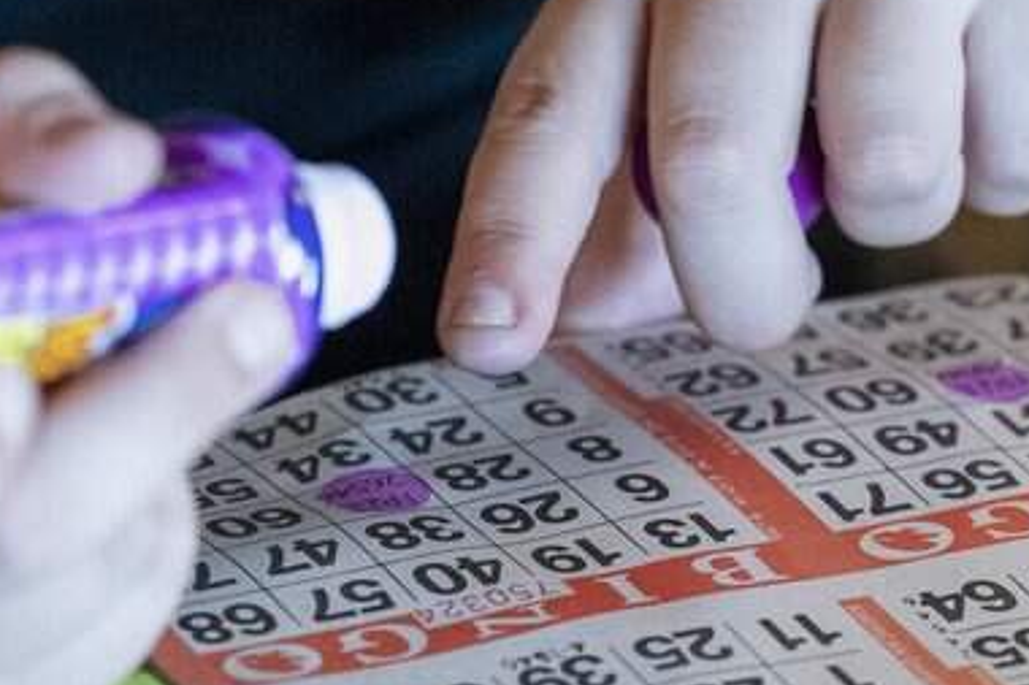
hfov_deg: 5.4
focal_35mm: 379
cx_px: 907
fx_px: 10828
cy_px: 436
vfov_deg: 3.6
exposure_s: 1/500
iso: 16000
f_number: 3.2
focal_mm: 120
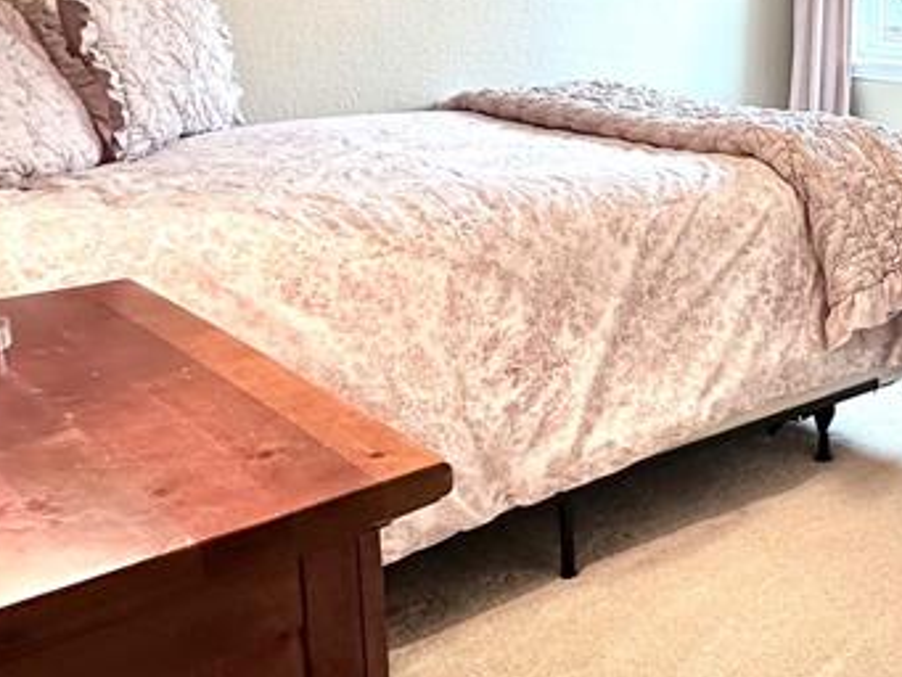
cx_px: 846
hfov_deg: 40.6
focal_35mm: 42
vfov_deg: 33.9
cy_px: 193
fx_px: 1095
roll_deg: -1.6
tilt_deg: -10.4
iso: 250
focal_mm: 2.22
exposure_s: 1/60
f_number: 2.2
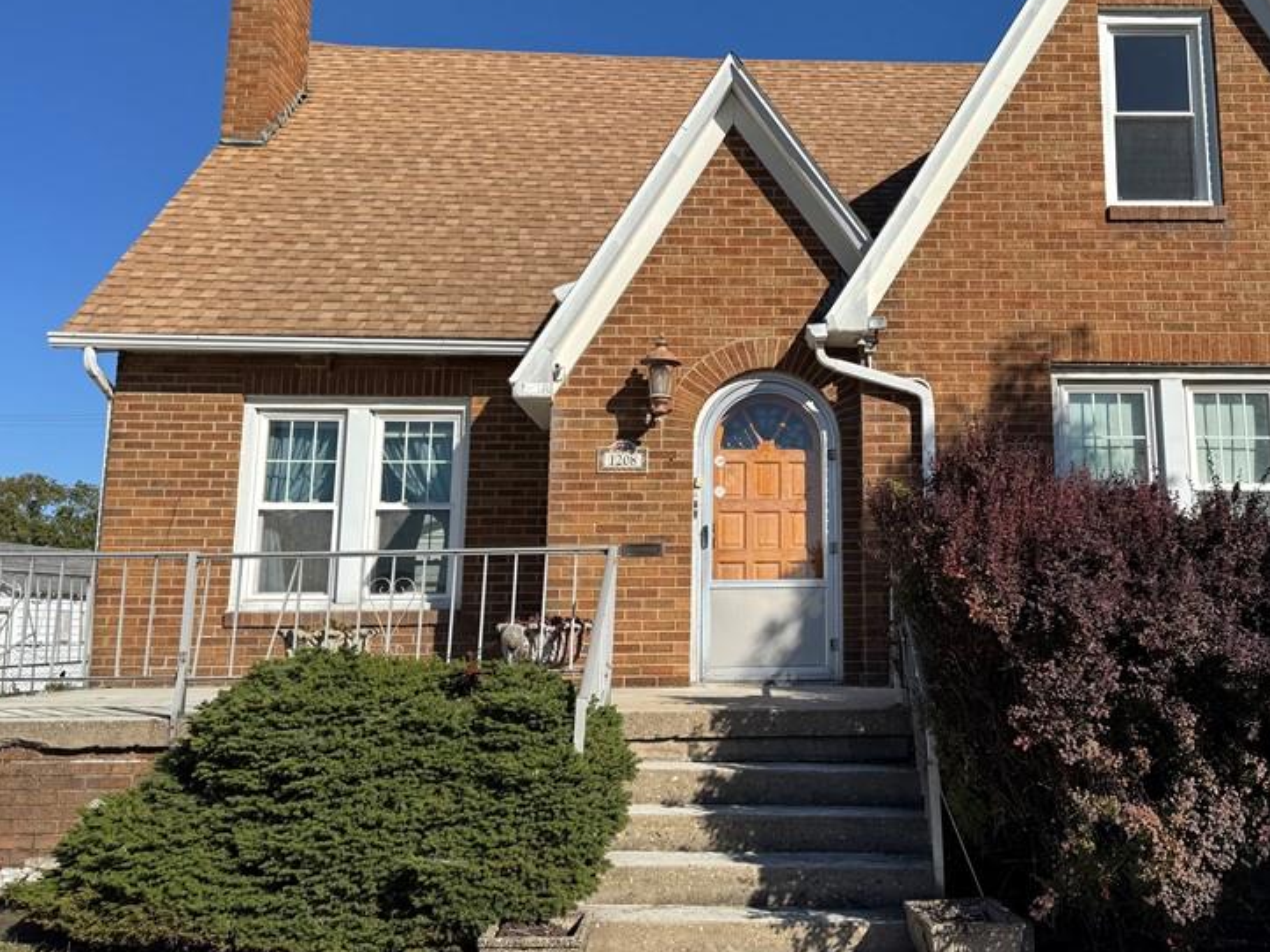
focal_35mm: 34
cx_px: 801
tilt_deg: +9.9
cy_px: 393
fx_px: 1247
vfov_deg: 41.6
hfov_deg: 53.3
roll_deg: +0.7
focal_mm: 6.76
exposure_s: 1/5348
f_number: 1.78
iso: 80
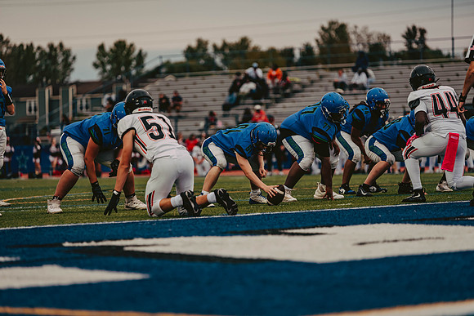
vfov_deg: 7.4
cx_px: 237
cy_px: 158
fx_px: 2436
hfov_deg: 11.1
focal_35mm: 185
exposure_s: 1/1000
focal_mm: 185
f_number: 3.2
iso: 800
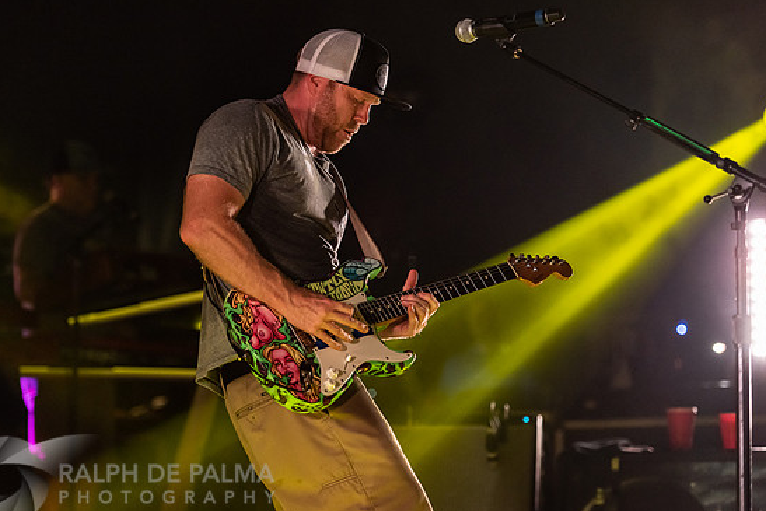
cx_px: 370
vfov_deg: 11.2
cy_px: 253
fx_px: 2618
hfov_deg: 16.6
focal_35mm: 123
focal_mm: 116
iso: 2000
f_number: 2.8
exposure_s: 1/160
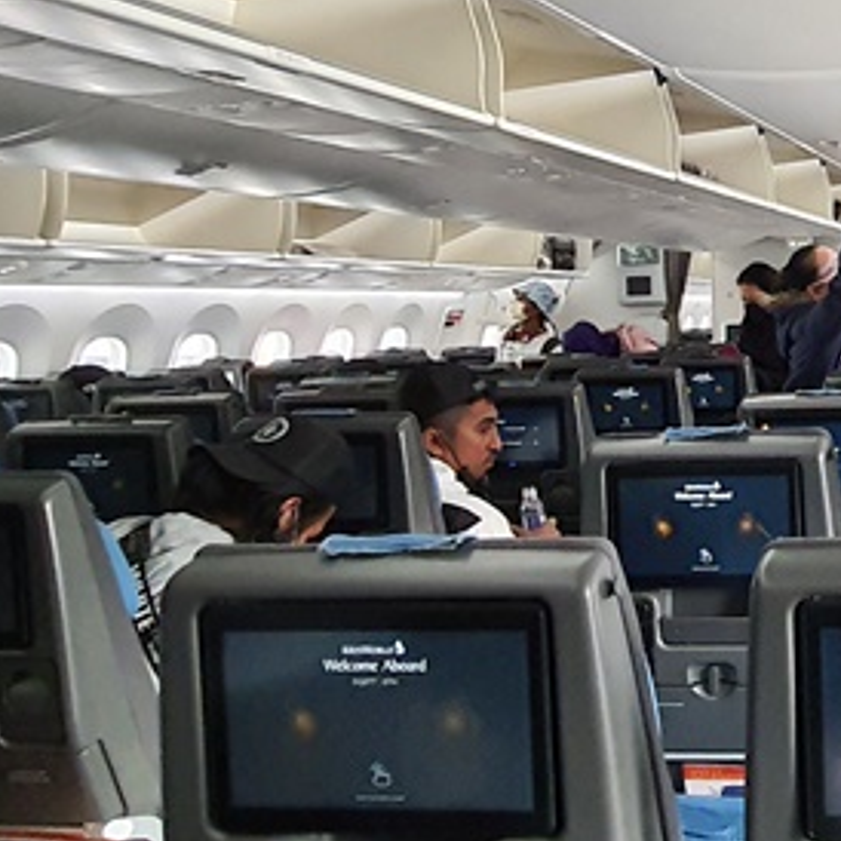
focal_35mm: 42
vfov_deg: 39.7
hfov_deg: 33.6
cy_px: 304
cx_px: 973
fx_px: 1154
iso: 400
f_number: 2.2
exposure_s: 1/60
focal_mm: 1.74
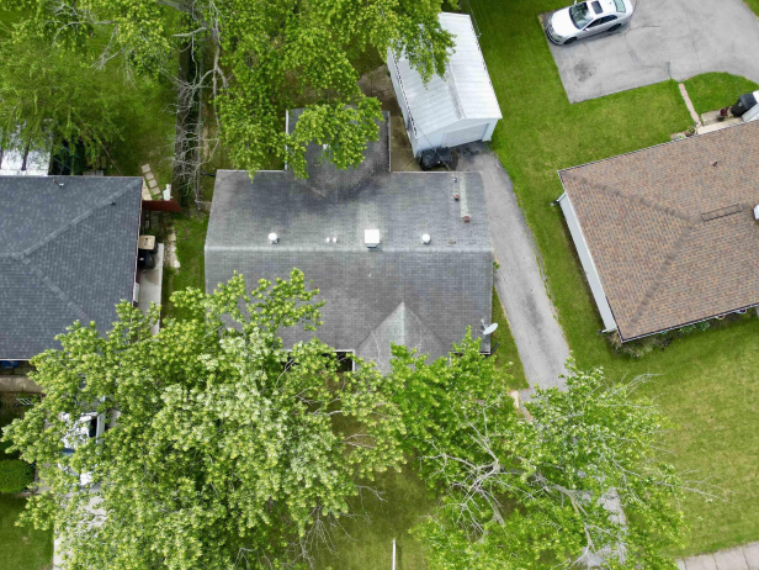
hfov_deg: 67.2
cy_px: 297
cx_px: 357
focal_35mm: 26
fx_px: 570
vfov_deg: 53.0
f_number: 1.7
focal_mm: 6.72
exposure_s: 1/1250
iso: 100
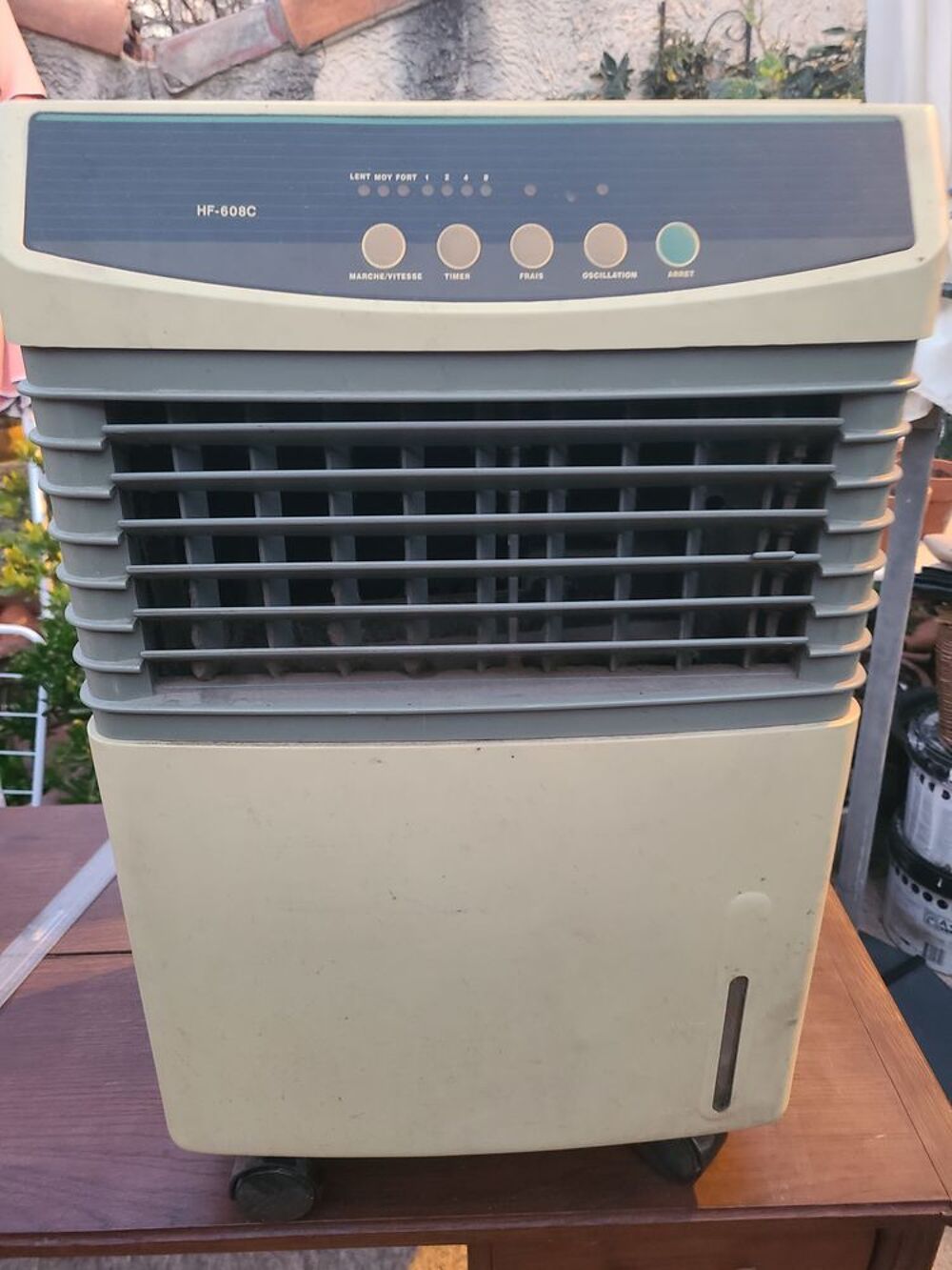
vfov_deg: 67.3
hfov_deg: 53.1
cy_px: 635
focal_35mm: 26
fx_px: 953
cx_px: 476
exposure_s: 1/25
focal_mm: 5.4
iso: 640
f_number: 1.8
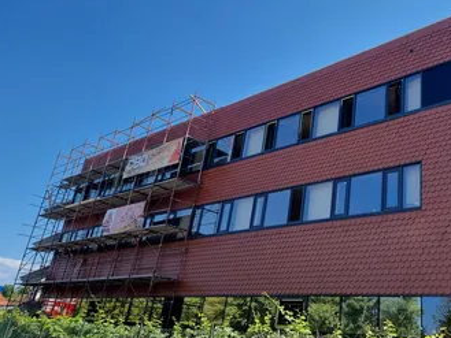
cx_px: 326
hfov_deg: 50.9
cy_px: 144
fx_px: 456
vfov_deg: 40.6
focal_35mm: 35
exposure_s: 1/475
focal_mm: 6.7
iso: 50
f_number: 1.8
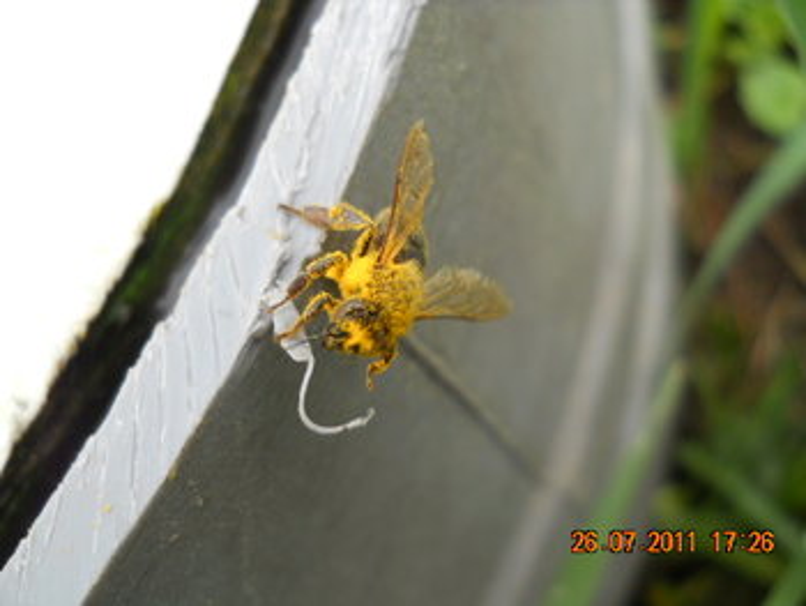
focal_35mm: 41
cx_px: 403
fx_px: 955
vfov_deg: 35.2
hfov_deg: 45.7
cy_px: 303
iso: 100
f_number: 3.1
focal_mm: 6.72
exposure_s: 1/30
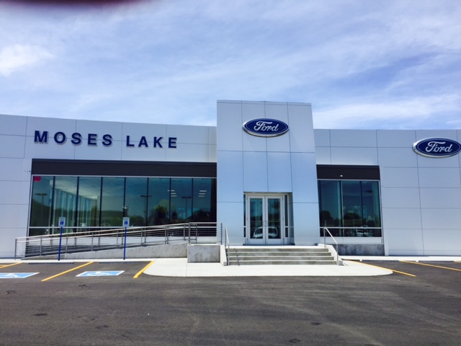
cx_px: 230
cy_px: 173
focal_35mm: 29
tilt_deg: +7.7
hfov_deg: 61.7
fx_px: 386
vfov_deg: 48.2
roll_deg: -1.4
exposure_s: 1/1883
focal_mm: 4.15
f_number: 2.2
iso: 32
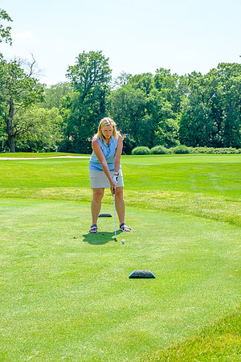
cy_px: 181
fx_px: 592
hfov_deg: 23.0
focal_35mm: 59
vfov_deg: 33.9
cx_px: 120
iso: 200
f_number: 6.4
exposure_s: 1/250
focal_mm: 39
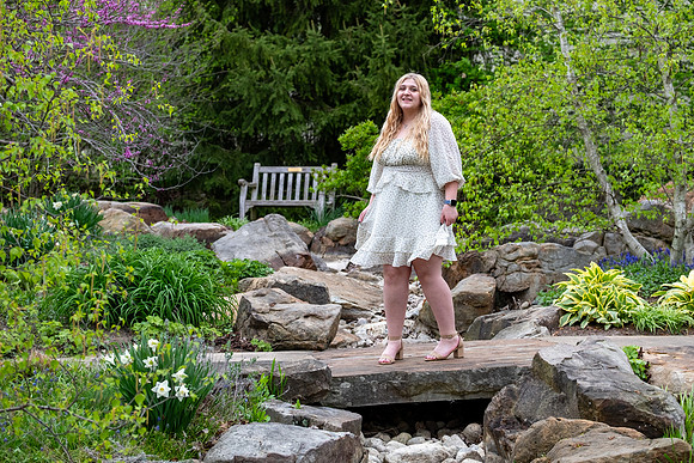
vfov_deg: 15.5
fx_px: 1697
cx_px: 347
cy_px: 232
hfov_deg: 23.1
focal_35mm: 88
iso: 250
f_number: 4
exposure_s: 1/400
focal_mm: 58.7
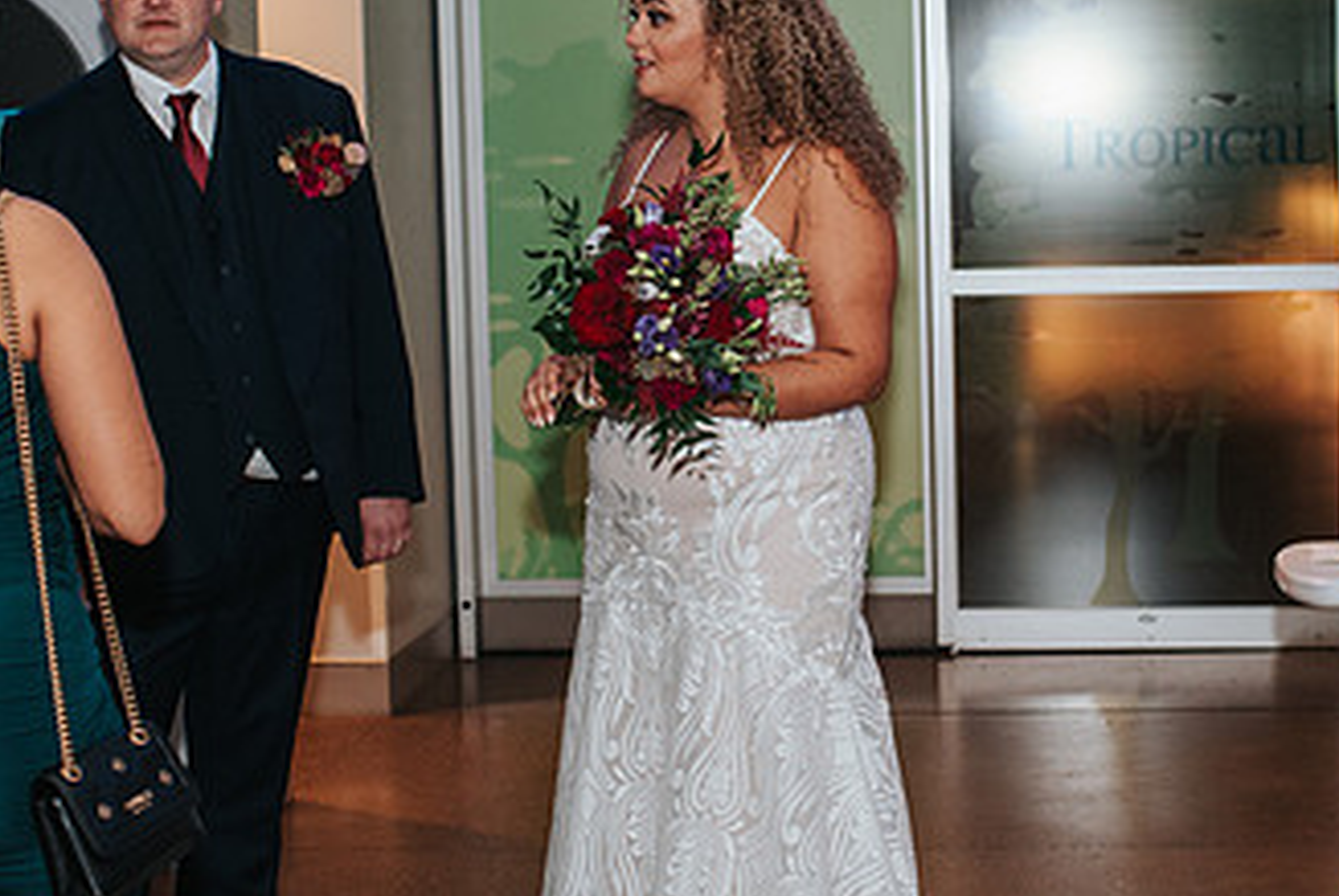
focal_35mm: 73
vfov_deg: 18.7
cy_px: 307
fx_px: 2719
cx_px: 801
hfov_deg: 27.6
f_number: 2.8
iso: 1000
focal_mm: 35
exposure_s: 1/200
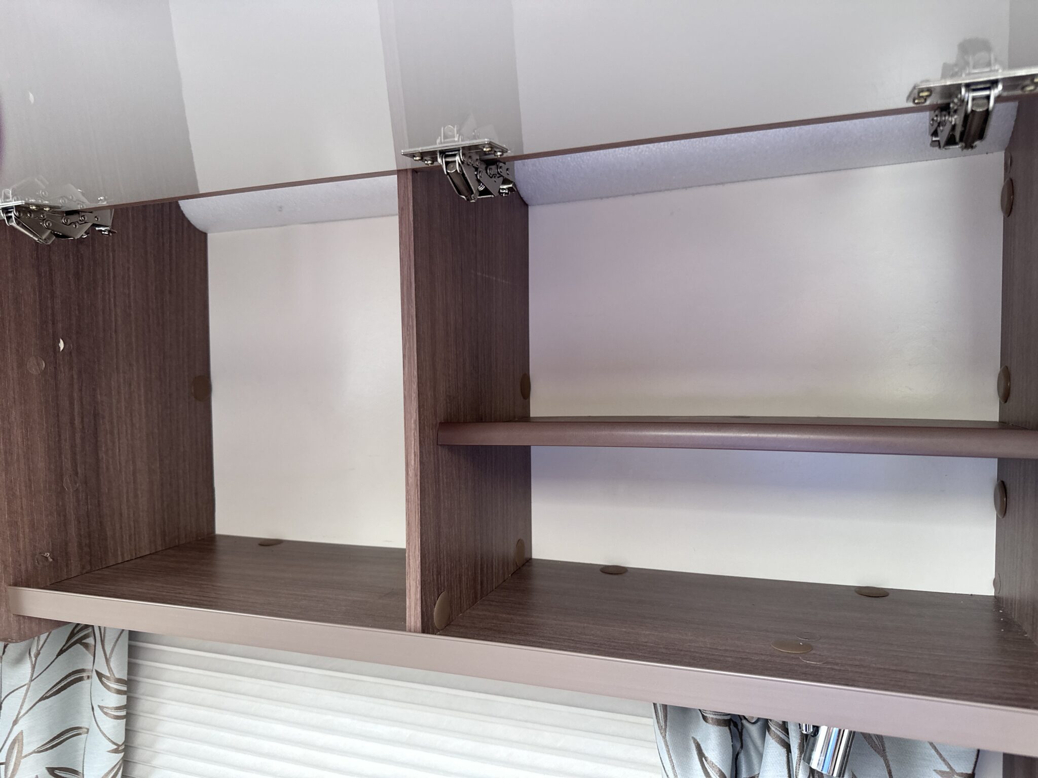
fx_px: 720
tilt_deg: -2.1
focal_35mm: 24
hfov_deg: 71.6
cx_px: 519
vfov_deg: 56.8
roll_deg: -1.2
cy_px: 389
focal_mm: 6.86
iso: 160
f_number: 1.78
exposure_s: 1/121
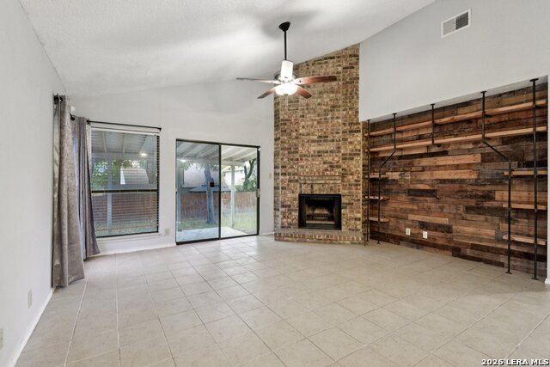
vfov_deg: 73.8
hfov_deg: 96.7
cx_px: 275
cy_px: 184
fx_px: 244
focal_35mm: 16
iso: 2800
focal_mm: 16
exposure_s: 1/15
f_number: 8
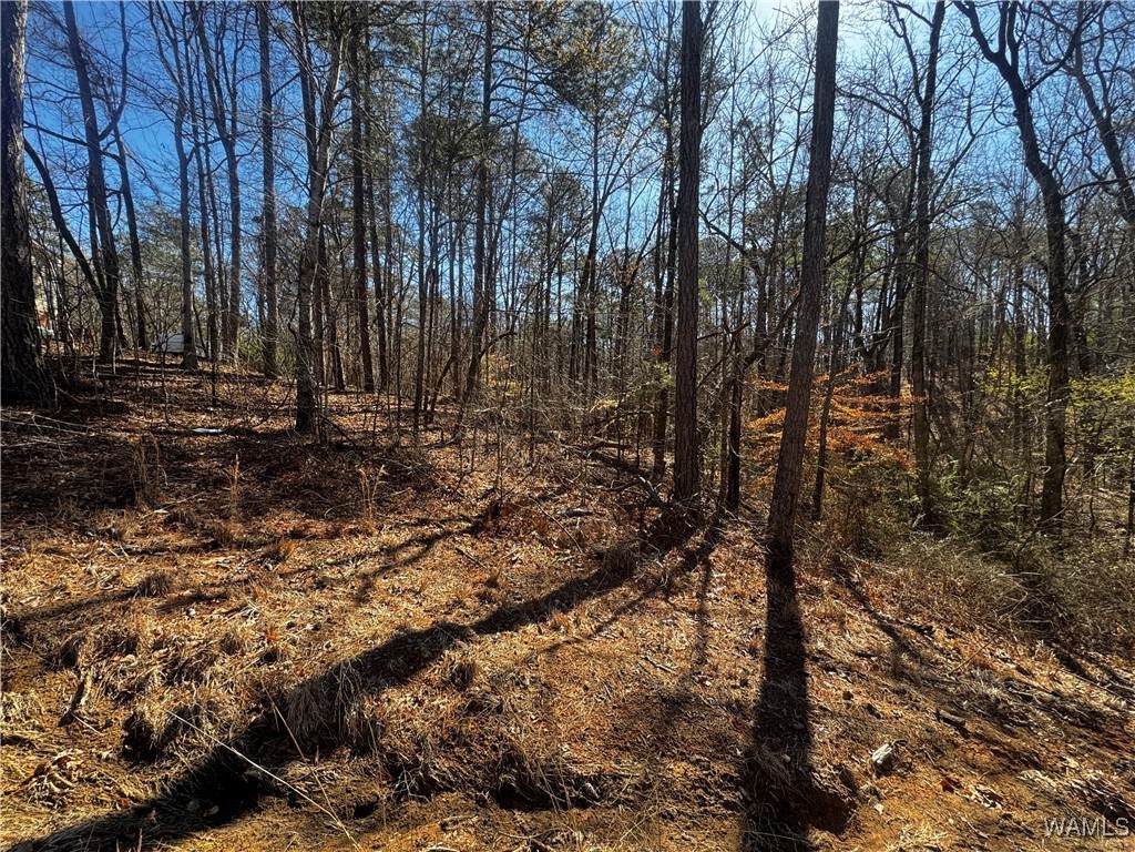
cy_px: 426
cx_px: 568
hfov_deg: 102.1
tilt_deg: -3.4
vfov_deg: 85.7
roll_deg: +0.3
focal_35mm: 14
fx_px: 459
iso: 40
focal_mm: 2.22
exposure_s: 1/273
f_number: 2.2
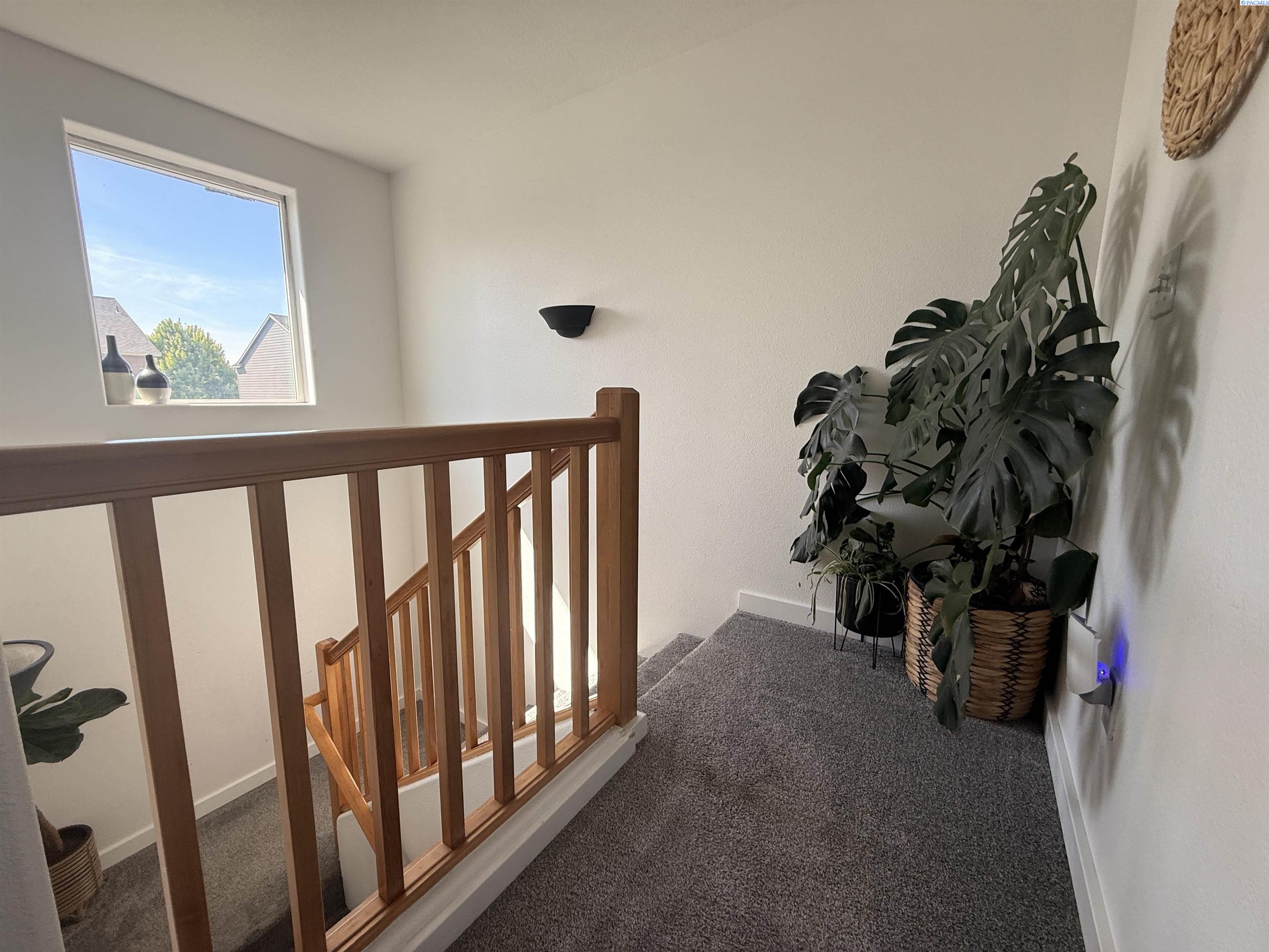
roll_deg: -0.9
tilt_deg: -9.0
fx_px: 513
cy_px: 476
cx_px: 634
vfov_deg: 85.7
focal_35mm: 14
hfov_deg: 102.1
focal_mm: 2.22
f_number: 2.2
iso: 64
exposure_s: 1/139
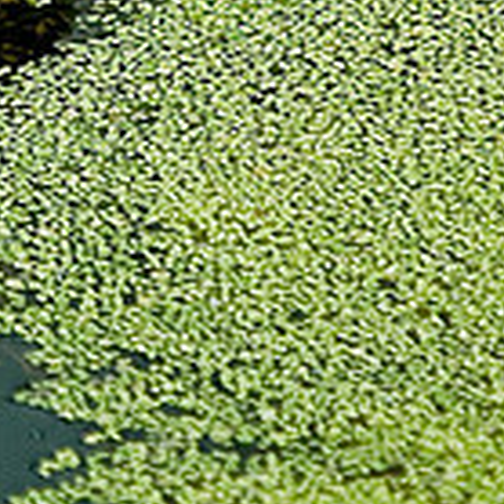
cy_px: 107
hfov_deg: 0.8
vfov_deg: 0.8
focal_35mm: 2128
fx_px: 35053
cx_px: -435
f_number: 5.6
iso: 250
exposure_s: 1/640
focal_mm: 400
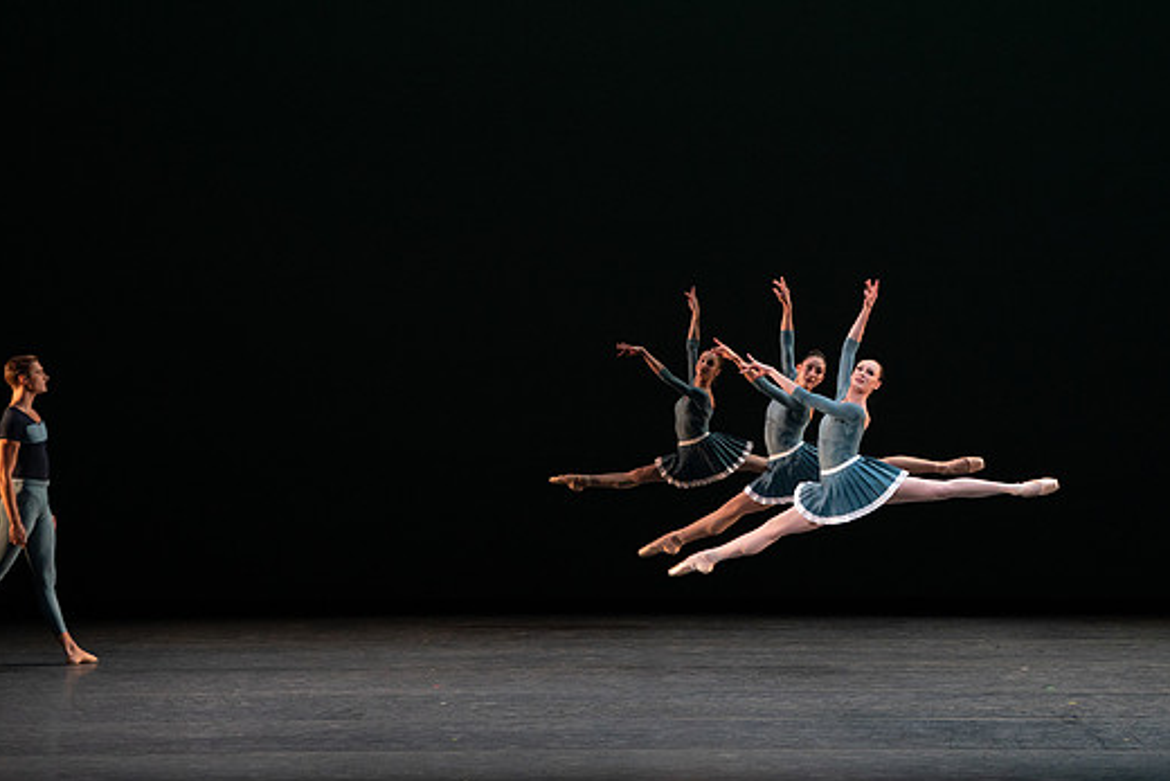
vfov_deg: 6.5
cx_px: 533
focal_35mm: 212
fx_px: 6892
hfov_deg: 9.7
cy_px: 381
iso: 5000
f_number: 8
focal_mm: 190
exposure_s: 1/400
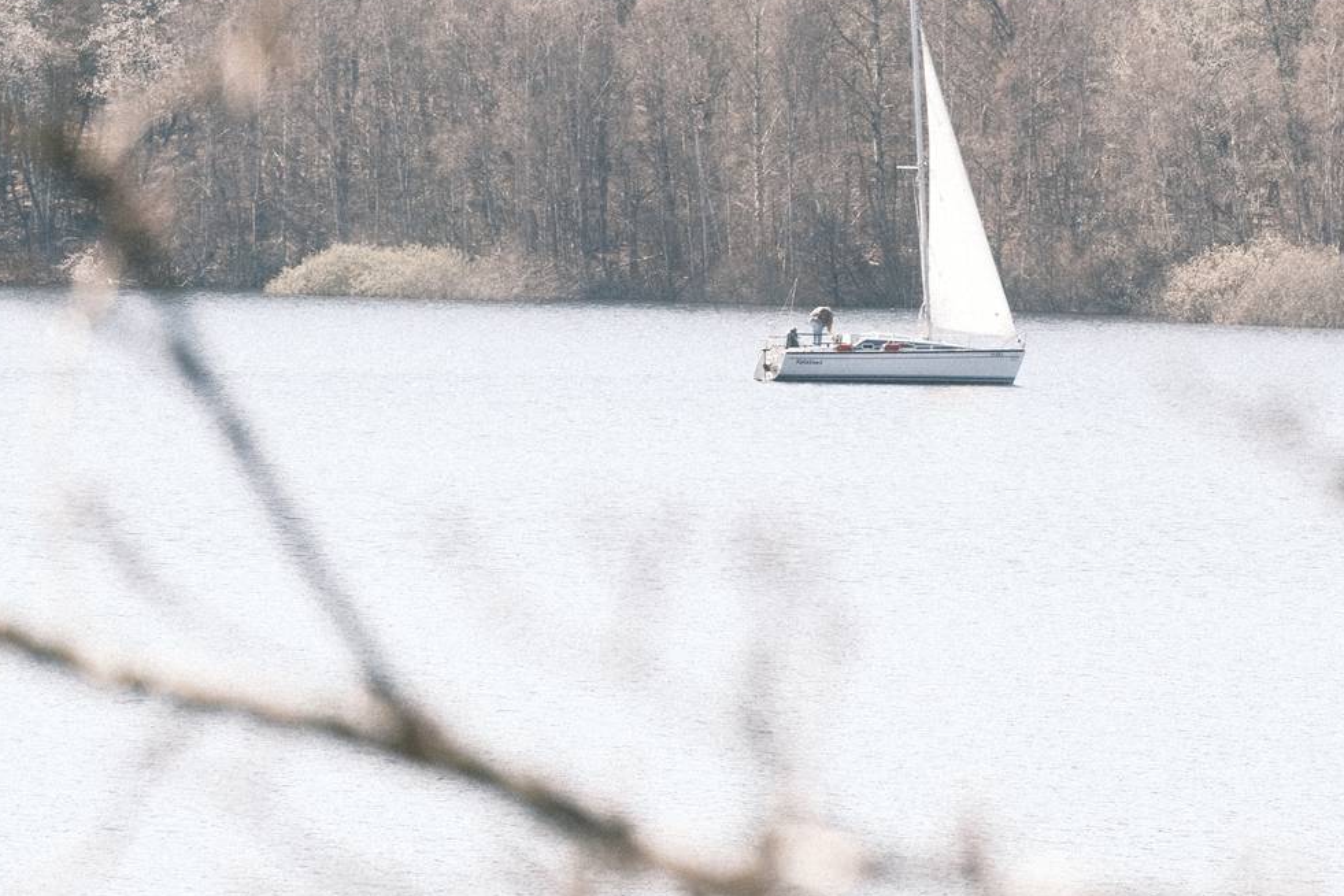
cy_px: 229
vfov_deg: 4.6
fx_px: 11199
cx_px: 1017
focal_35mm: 300
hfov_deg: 6.9
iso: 640
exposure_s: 1/1700
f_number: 6.4
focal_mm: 122.5
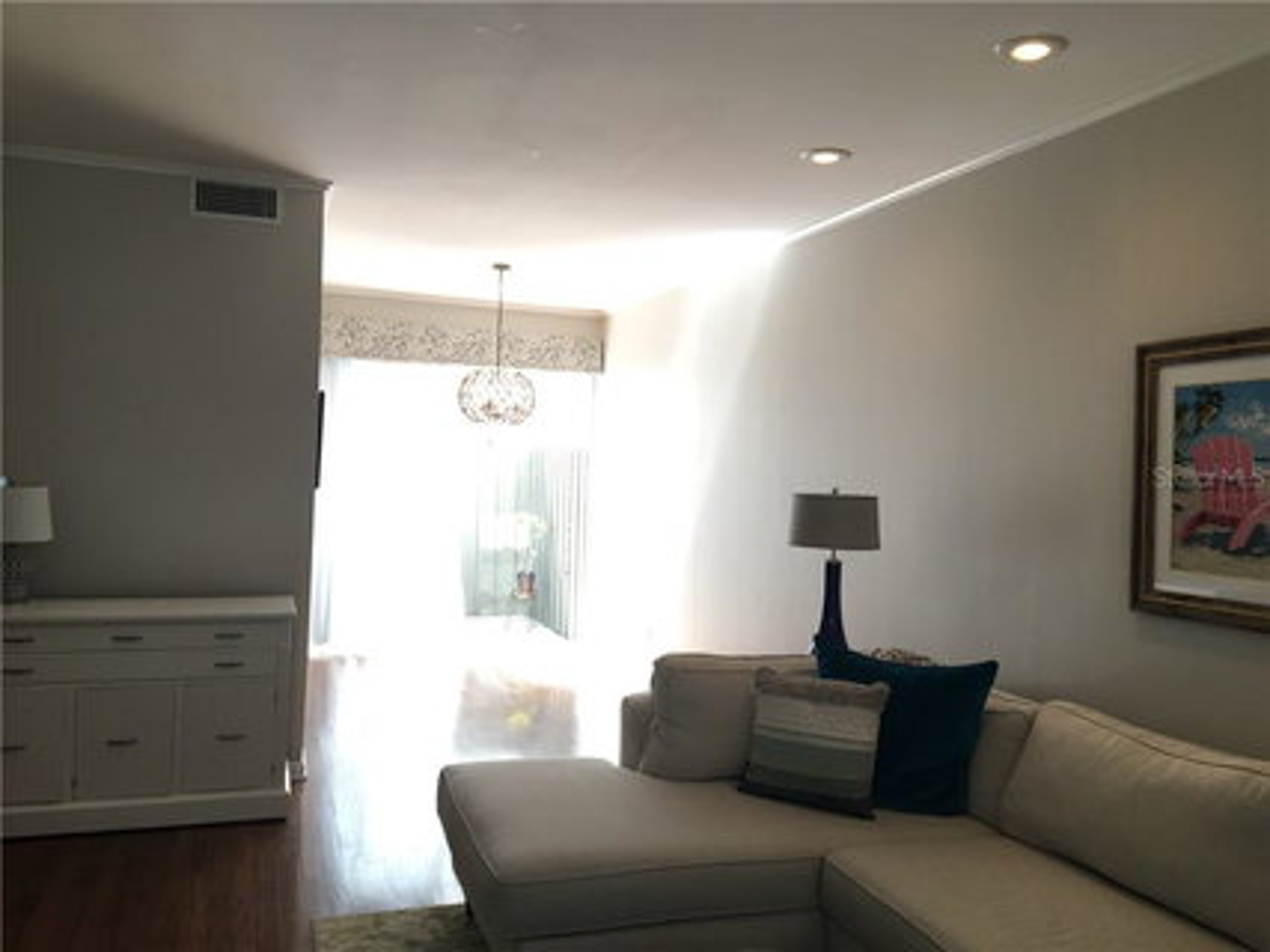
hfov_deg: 61.7
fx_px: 1064
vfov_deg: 48.2
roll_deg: -2.3
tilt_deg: -0.8
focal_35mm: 29
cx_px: 635
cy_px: 476
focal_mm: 4.15
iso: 32
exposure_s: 1/60
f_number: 2.2
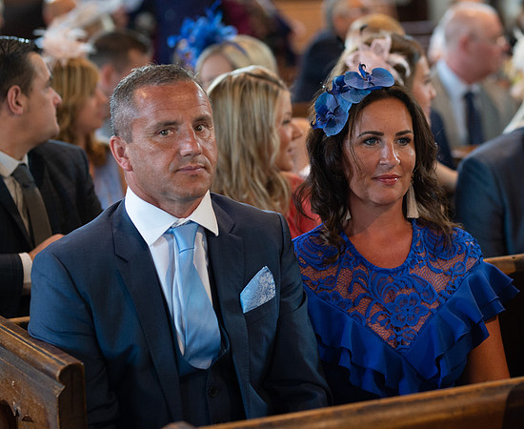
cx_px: 391
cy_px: 168
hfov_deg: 16.1
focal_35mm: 118
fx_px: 1846
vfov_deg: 13.2
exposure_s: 1/160
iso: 1600
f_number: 2.5
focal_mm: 85
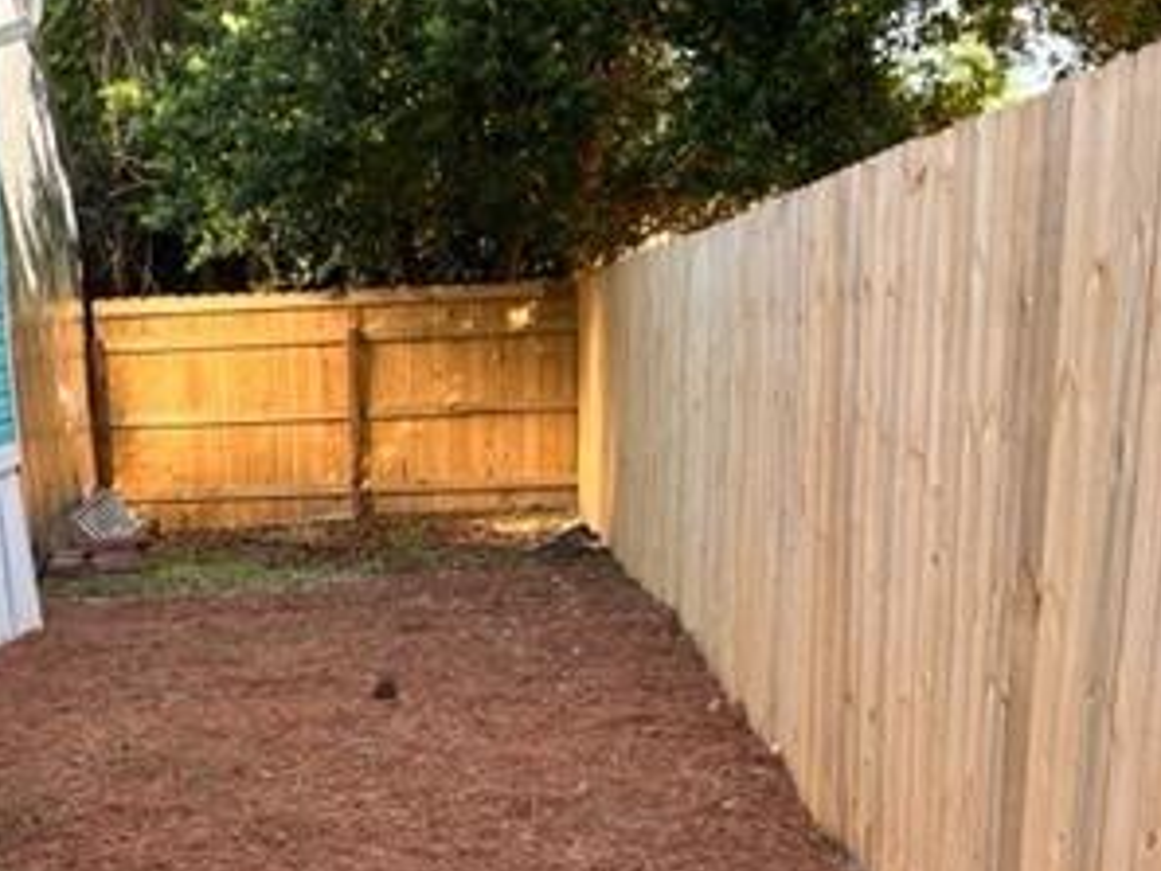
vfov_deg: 24.8
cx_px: 297
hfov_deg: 33.7
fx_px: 1879
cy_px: 891
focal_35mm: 56
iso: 40
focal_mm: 5.1
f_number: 1.6
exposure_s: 1/274
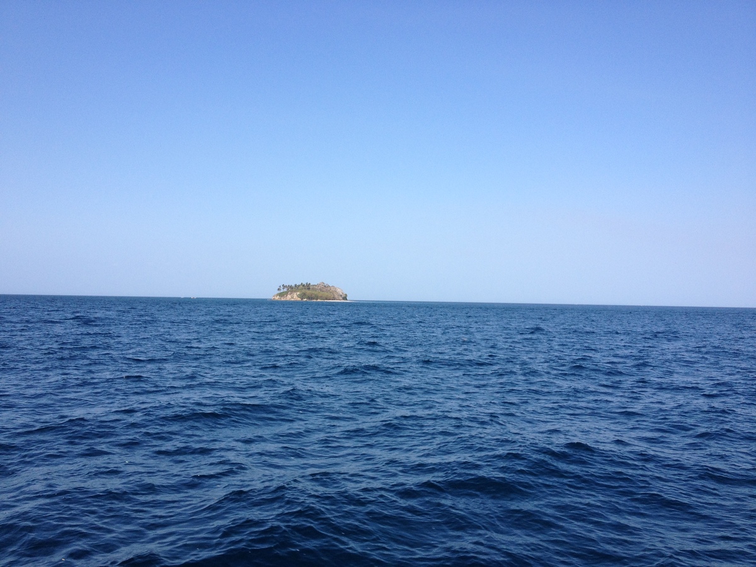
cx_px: 378
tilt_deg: -2.6
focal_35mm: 35
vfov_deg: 40.7
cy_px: 284
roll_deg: -1.9
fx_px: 764
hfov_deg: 52.6
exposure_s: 1/1534
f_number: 2.4
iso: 50
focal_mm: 4.28
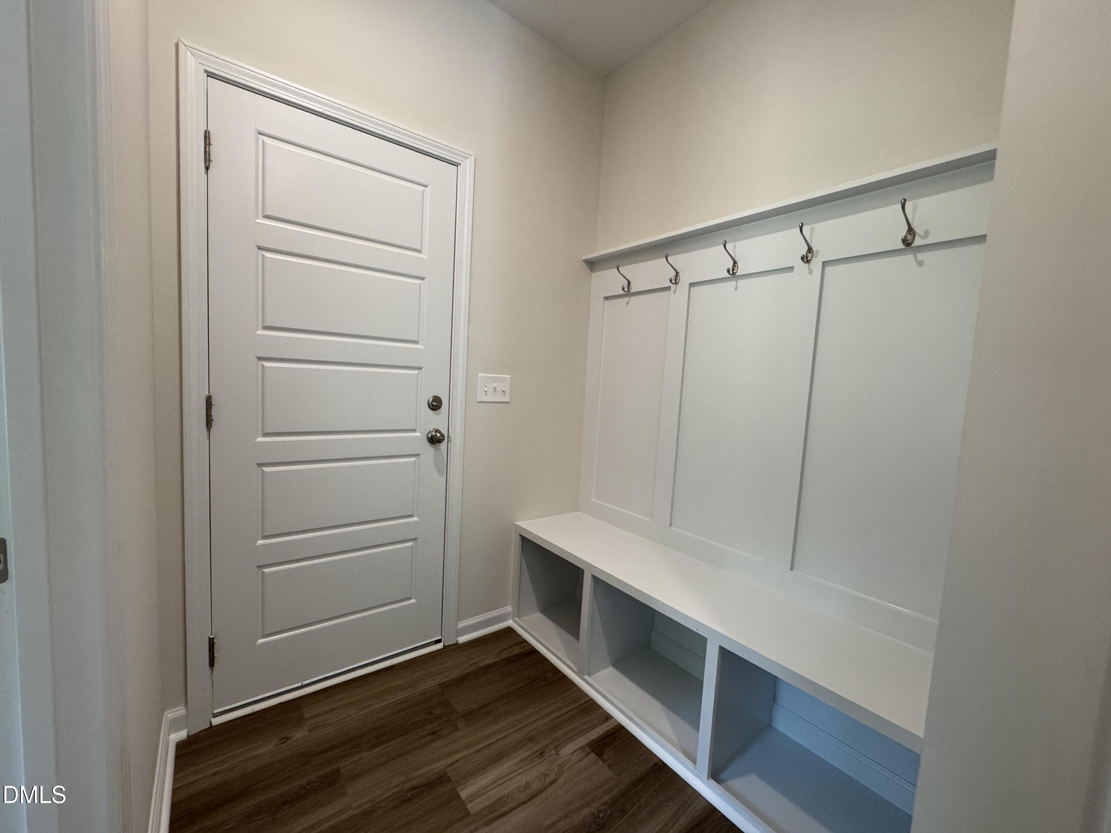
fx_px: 449
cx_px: 556
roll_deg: -3.4
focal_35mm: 14
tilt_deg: -4.8
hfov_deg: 102.1
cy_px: 416
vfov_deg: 85.7
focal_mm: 2.22
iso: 250
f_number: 2.2
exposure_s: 1/120
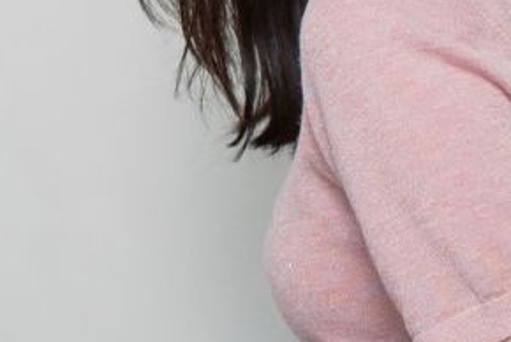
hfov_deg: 8.3
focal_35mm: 247
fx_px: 3509
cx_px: 384
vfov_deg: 5.5
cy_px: -167
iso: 2000
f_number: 4.5
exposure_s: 1/125
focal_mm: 70
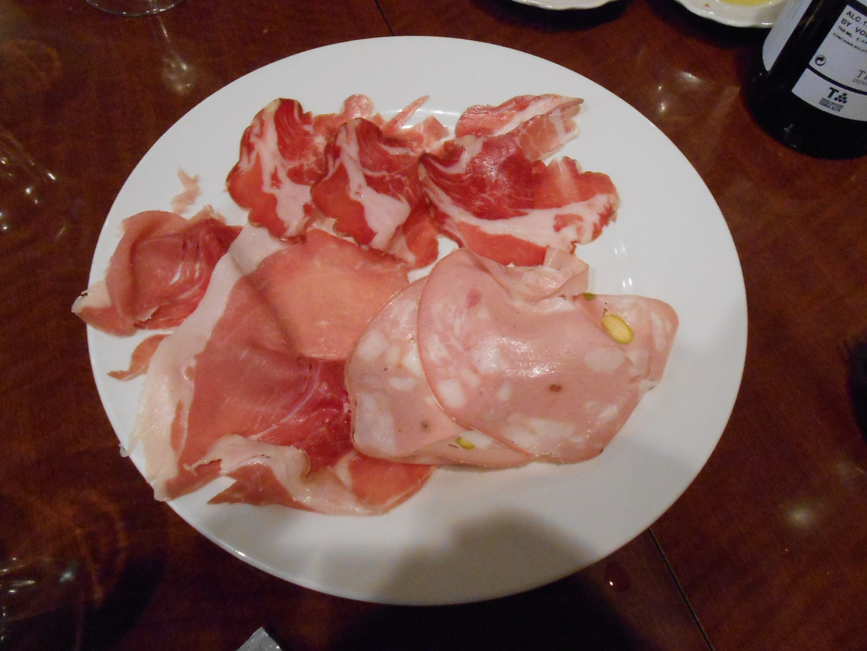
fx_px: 651
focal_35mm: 26
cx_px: 434
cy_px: 326
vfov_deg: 53.1
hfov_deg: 67.3
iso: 800
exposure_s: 1/30
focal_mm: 4.6
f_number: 3.5
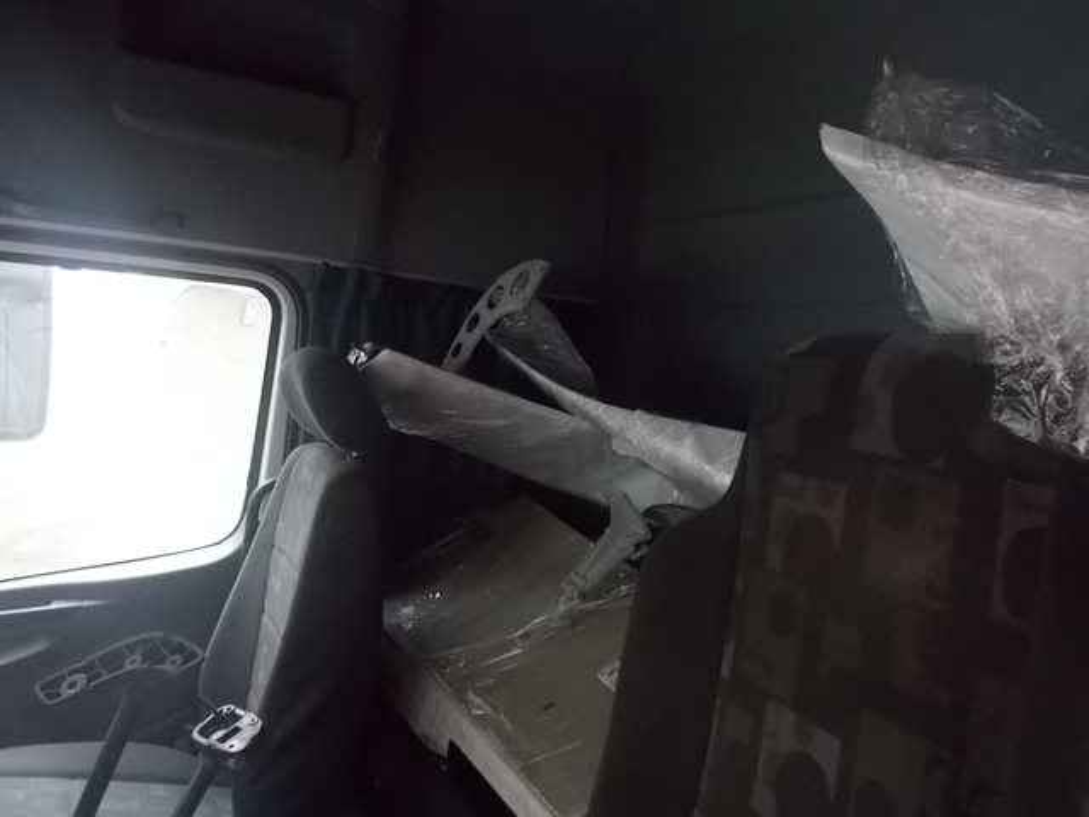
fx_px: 912
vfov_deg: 48.2
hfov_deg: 61.7
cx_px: 544
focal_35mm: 29
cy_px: 408
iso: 400
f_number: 3.3
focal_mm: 4.1
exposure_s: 1/10
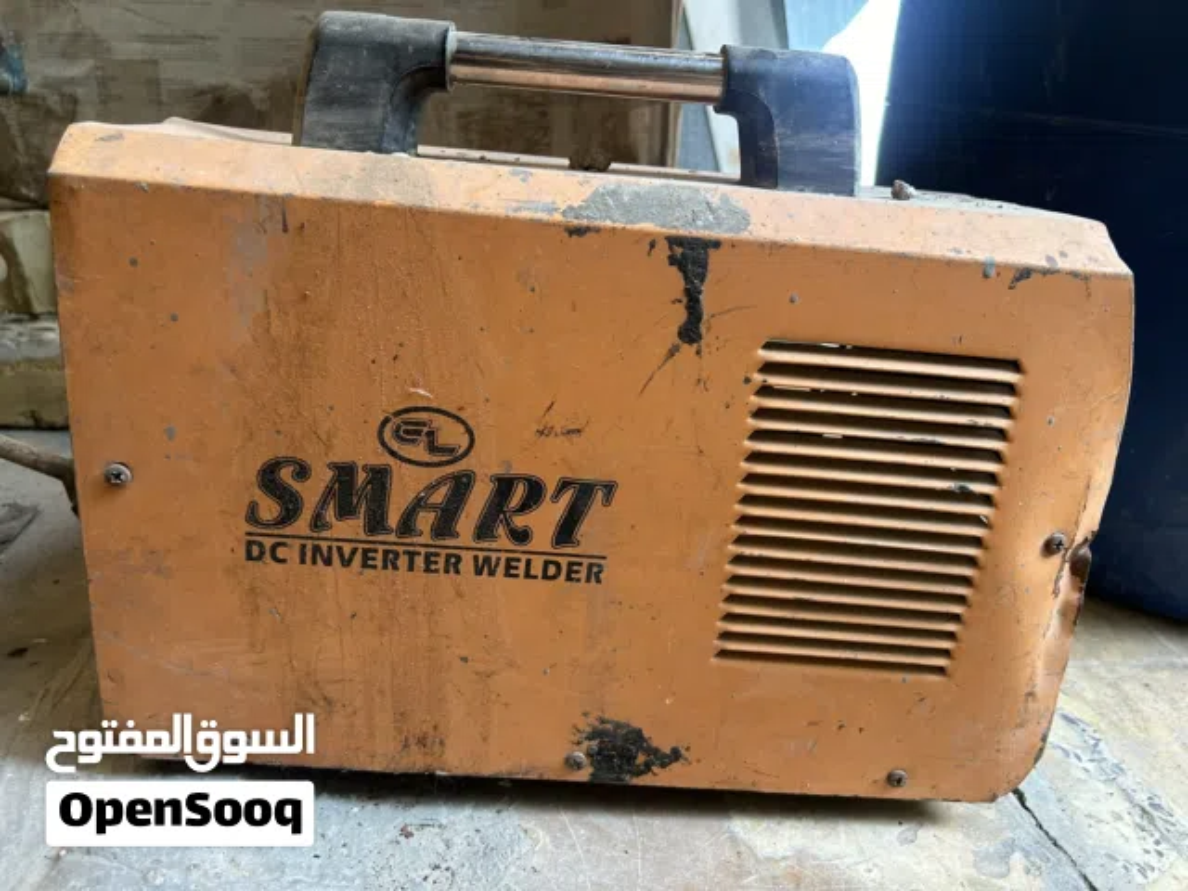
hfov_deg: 67.3
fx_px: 892
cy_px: 446
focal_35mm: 26
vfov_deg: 53.1
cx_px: 594
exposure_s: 1/60
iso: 160
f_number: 1.5
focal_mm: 5.7
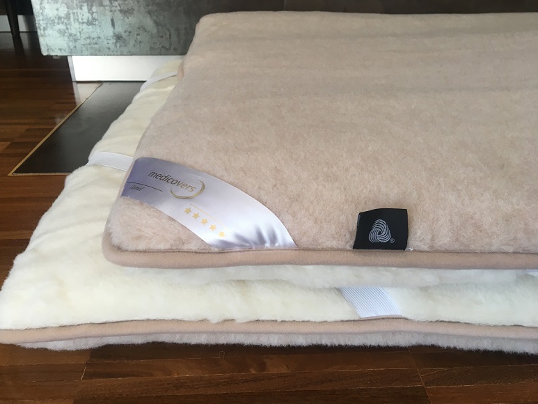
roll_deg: -1.9
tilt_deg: -26.7
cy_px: 196
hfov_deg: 59.9
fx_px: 466
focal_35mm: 30
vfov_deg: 46.8
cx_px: 260
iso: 40
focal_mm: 4.15
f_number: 2.2
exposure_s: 1/33
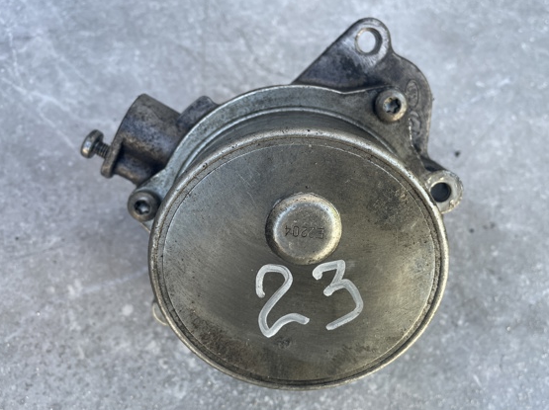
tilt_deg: -67.7
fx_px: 475
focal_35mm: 30
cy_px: 215
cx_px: 289
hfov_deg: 60.0
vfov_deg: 46.7
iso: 40
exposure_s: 1/121
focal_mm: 4.2
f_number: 1.6
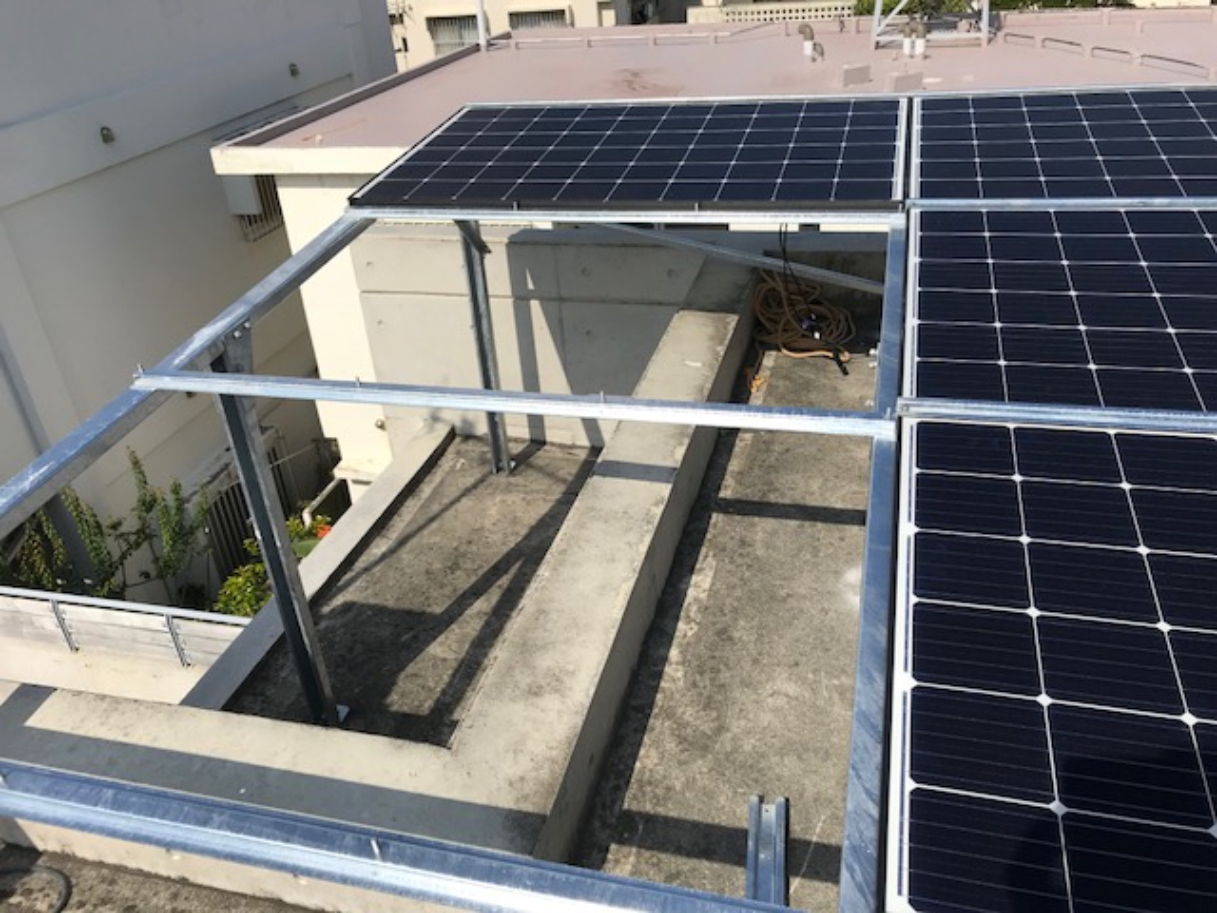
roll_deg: +4.6
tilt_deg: -28.7
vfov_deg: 49.7
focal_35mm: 28
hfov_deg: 63.4
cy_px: 456
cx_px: 608
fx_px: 984
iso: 20
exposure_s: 1/4808
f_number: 1.8
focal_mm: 3.99
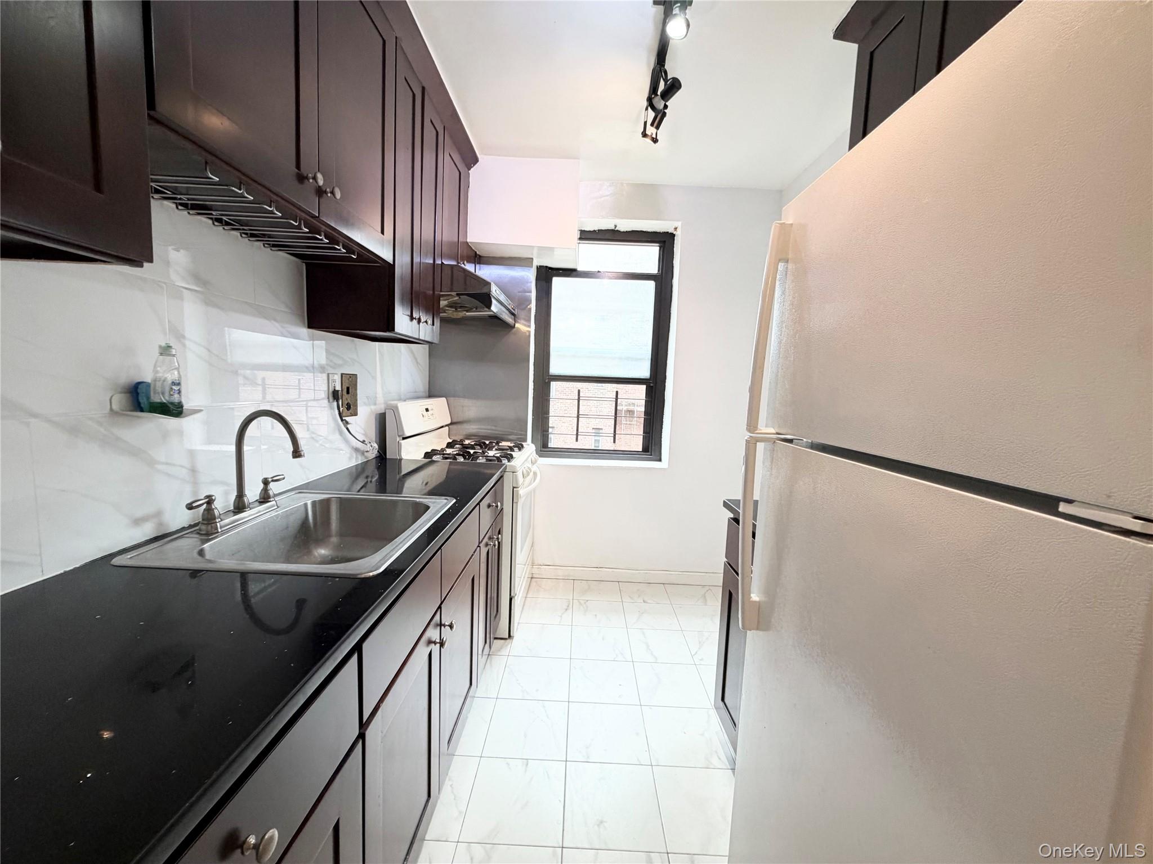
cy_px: 432
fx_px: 466
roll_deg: -1.6
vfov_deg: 85.7
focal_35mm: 14
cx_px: 576
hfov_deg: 102.1
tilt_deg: -6.6
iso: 200
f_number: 2.2
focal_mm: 2.22
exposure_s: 1/120
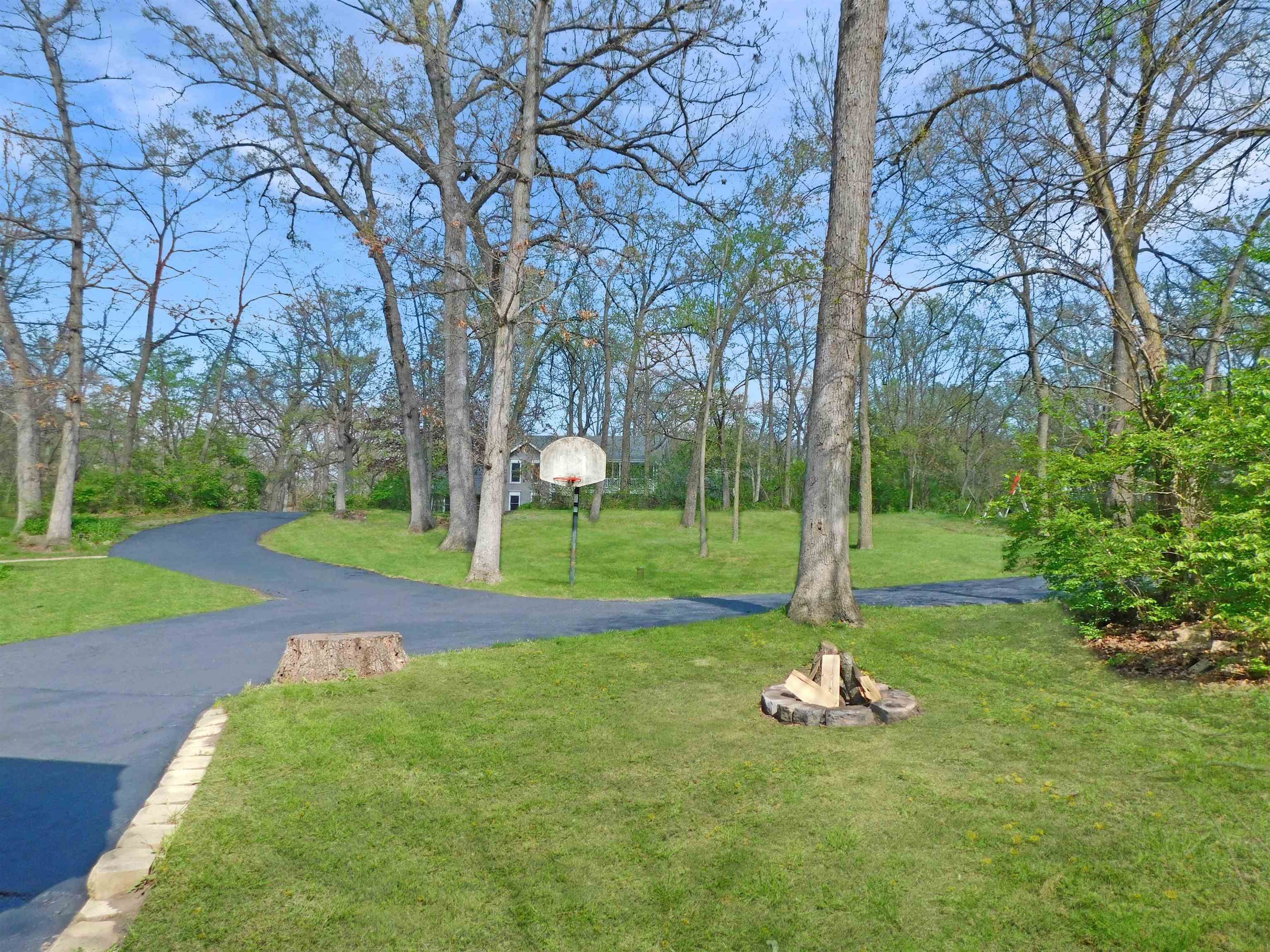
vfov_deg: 58.9
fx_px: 844
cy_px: 476
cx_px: 635
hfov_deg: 73.9
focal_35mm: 23
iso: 125
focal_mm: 4
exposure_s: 1/1000
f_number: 3
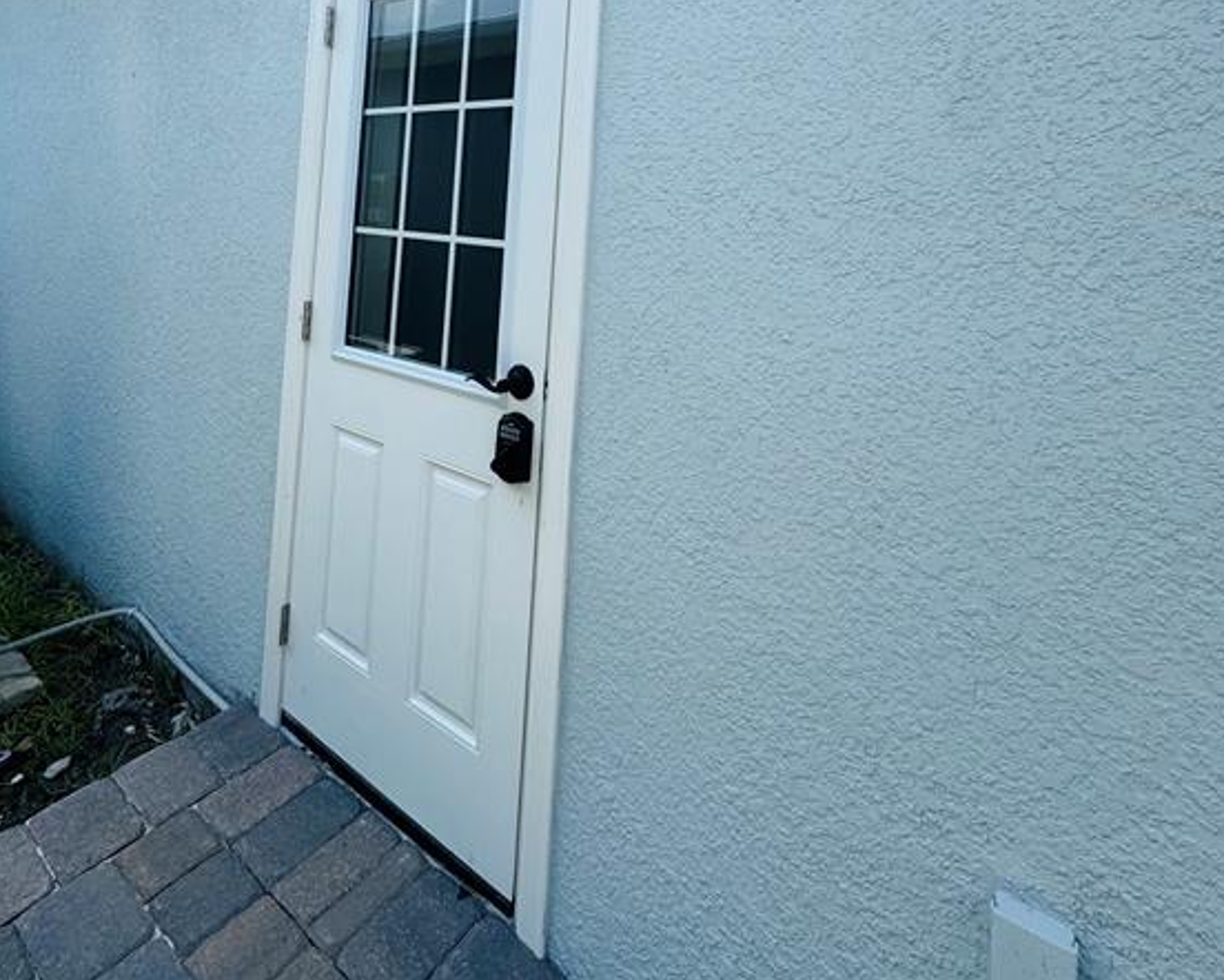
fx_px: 689
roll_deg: -3.2
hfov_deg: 83.2
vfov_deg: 64.8
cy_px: 202
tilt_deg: +3.3
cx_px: 596
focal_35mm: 19
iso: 50
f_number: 2.2
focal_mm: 2.22
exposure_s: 1/1178
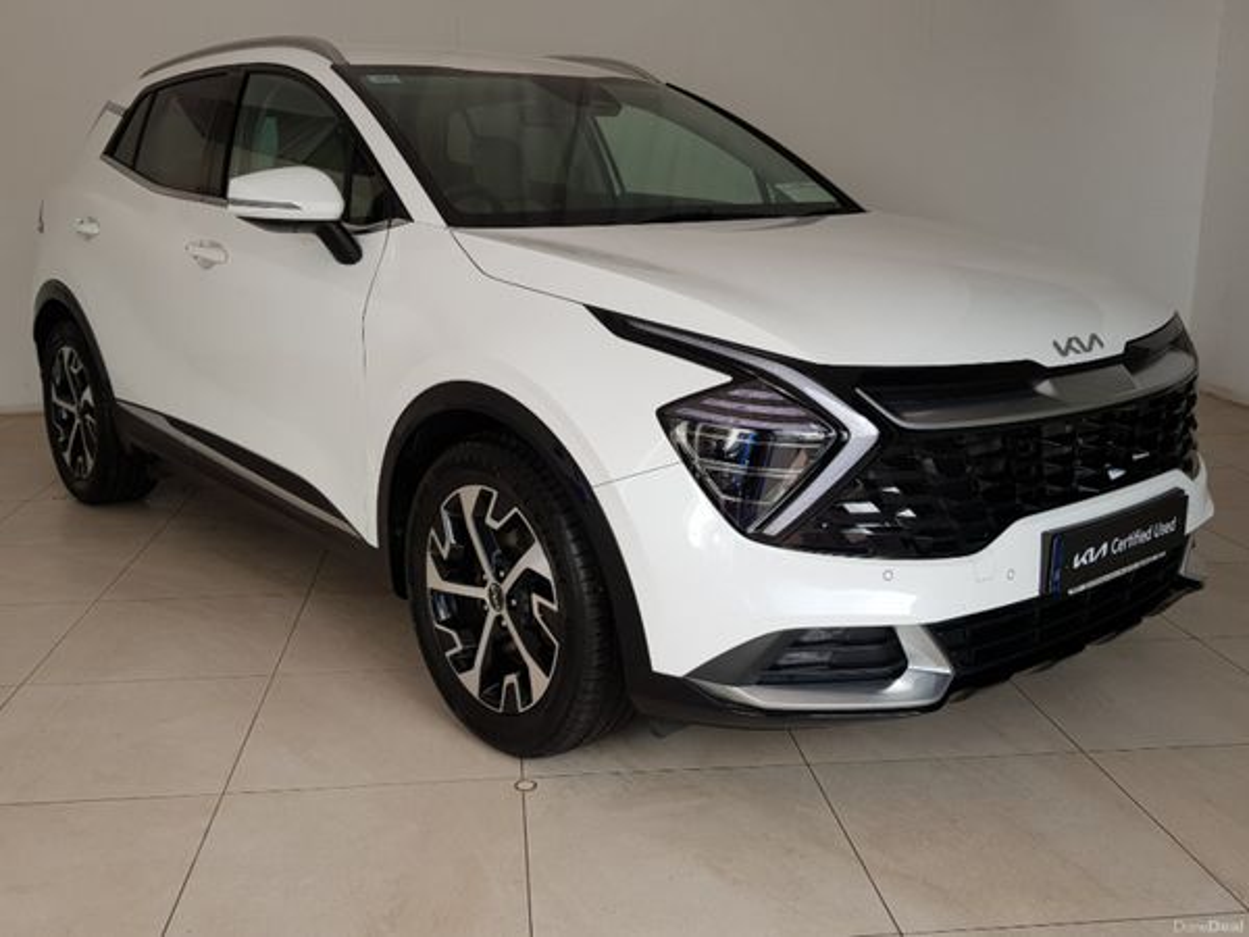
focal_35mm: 26
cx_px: 624
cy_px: 468
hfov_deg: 67.3
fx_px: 938
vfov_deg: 53.1
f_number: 1.7
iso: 40
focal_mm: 4.2
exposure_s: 1/437
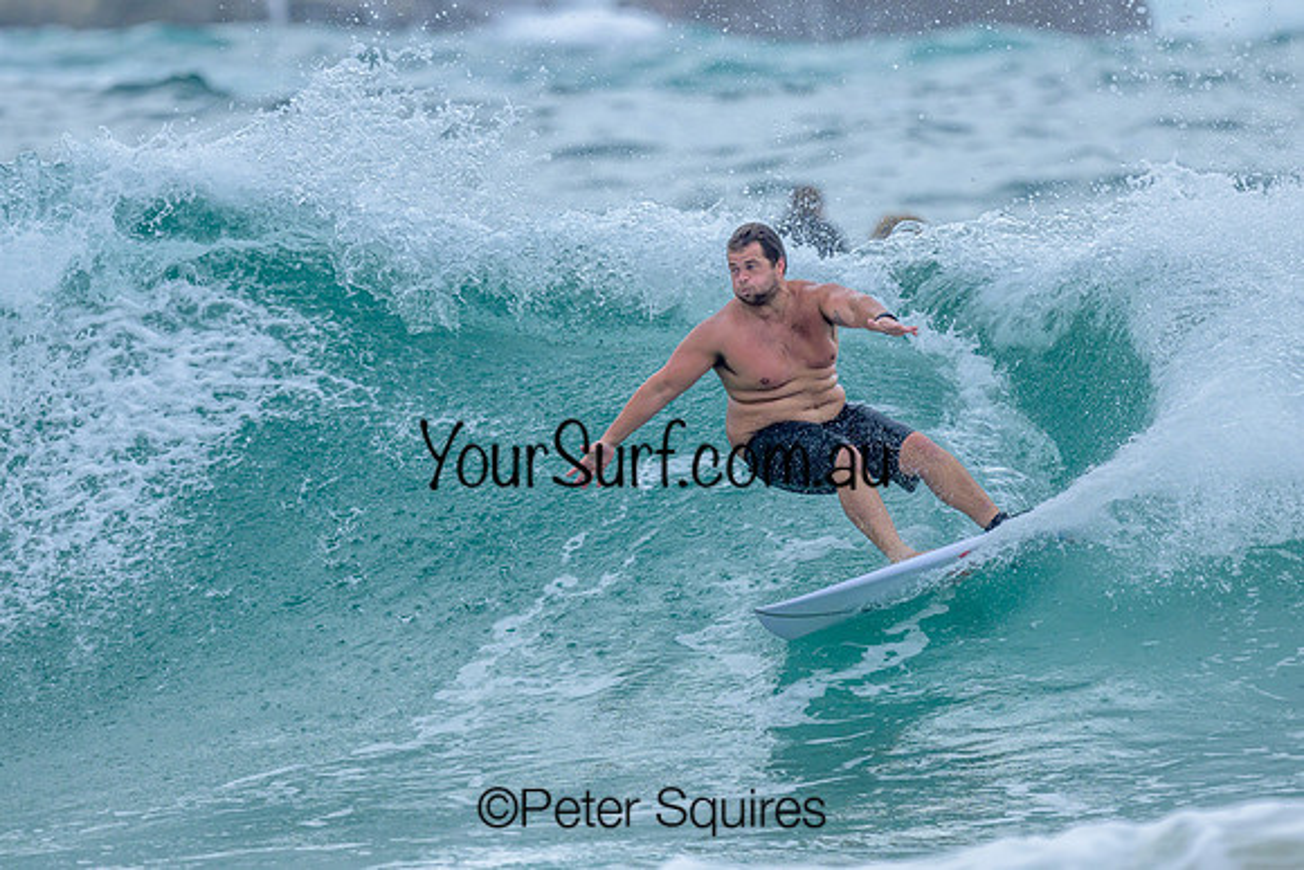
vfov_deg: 1.3
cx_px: 661
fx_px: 39838
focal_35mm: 1100
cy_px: 392
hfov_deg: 1.9
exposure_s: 1/2500
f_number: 6.3
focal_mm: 800
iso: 560
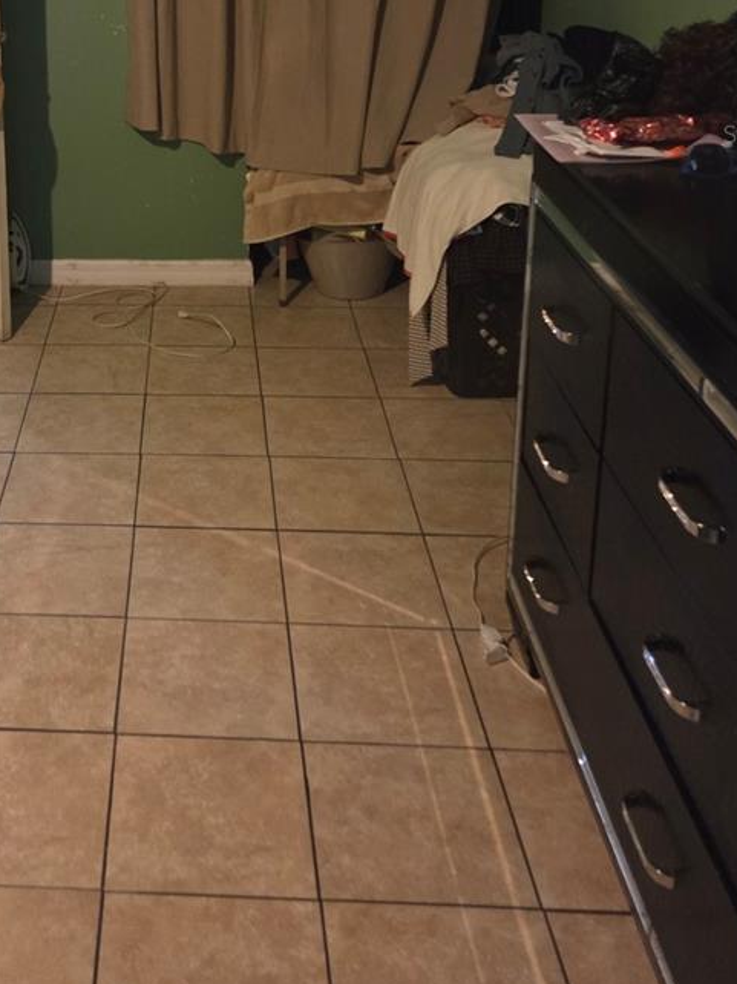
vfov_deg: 41.1
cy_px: 133
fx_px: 1221
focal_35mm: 43
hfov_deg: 32.6
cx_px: 142
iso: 1250
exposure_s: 1/60
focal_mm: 5.4
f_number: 1.8
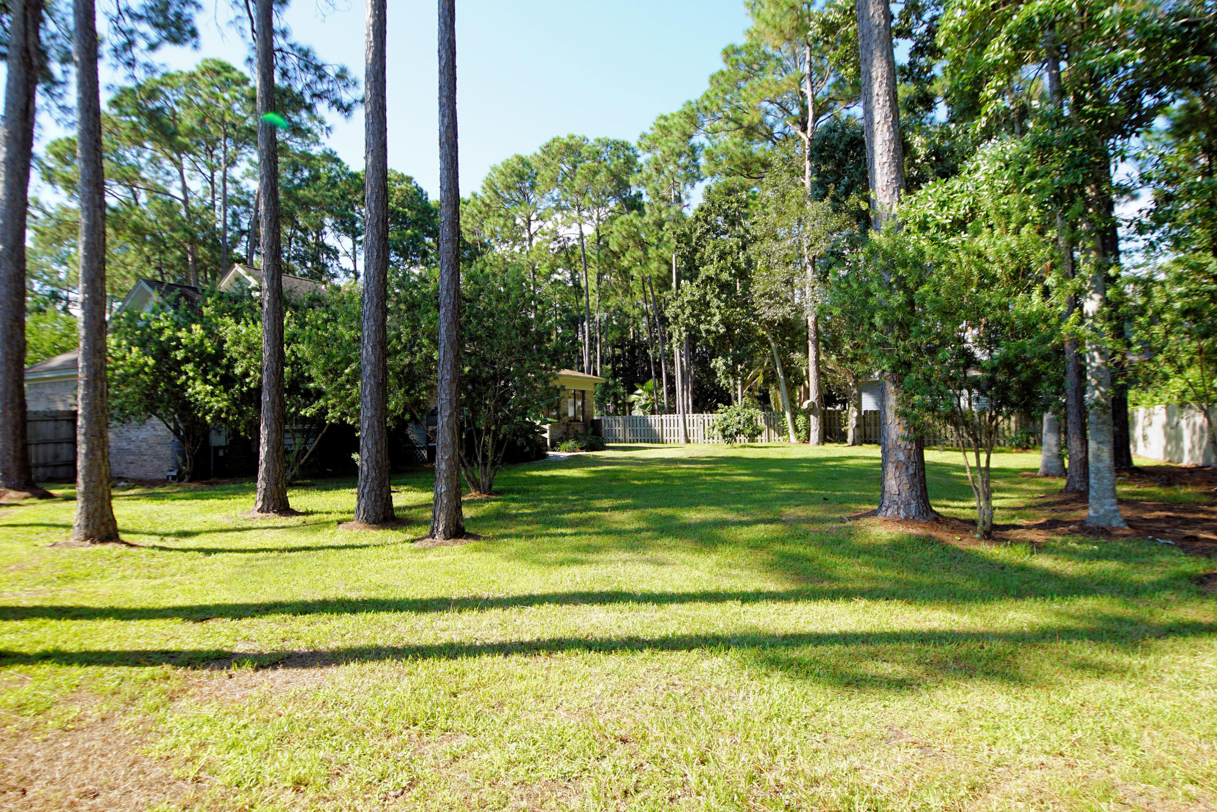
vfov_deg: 67.4
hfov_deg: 90.0
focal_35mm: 18
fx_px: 609
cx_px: 608
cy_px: 406
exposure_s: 1/80
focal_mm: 12
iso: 100
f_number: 6.3
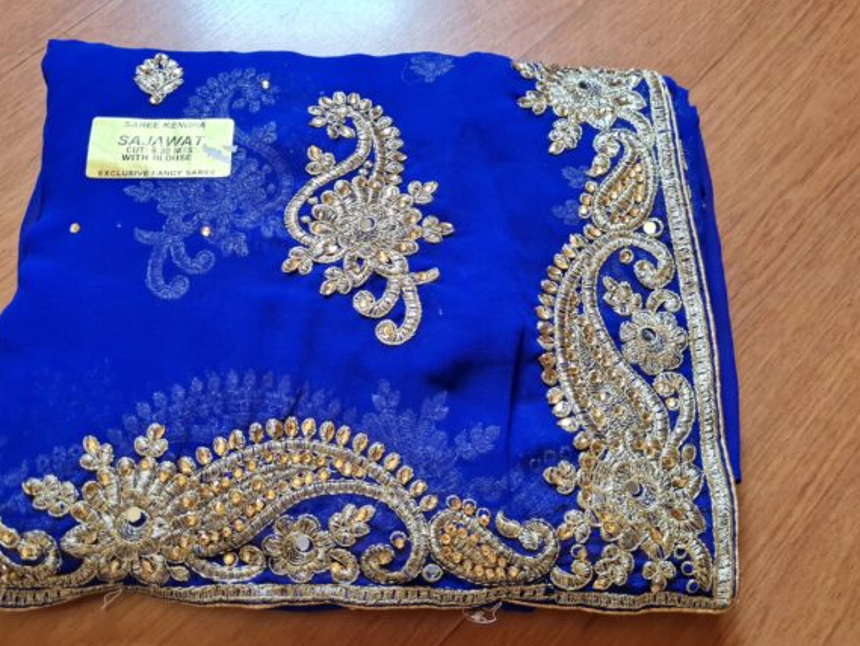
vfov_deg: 44.2
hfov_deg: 56.6
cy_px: 328
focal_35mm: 32
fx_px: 795
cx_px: 376
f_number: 1.8
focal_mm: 5.4
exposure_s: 1/40
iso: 400
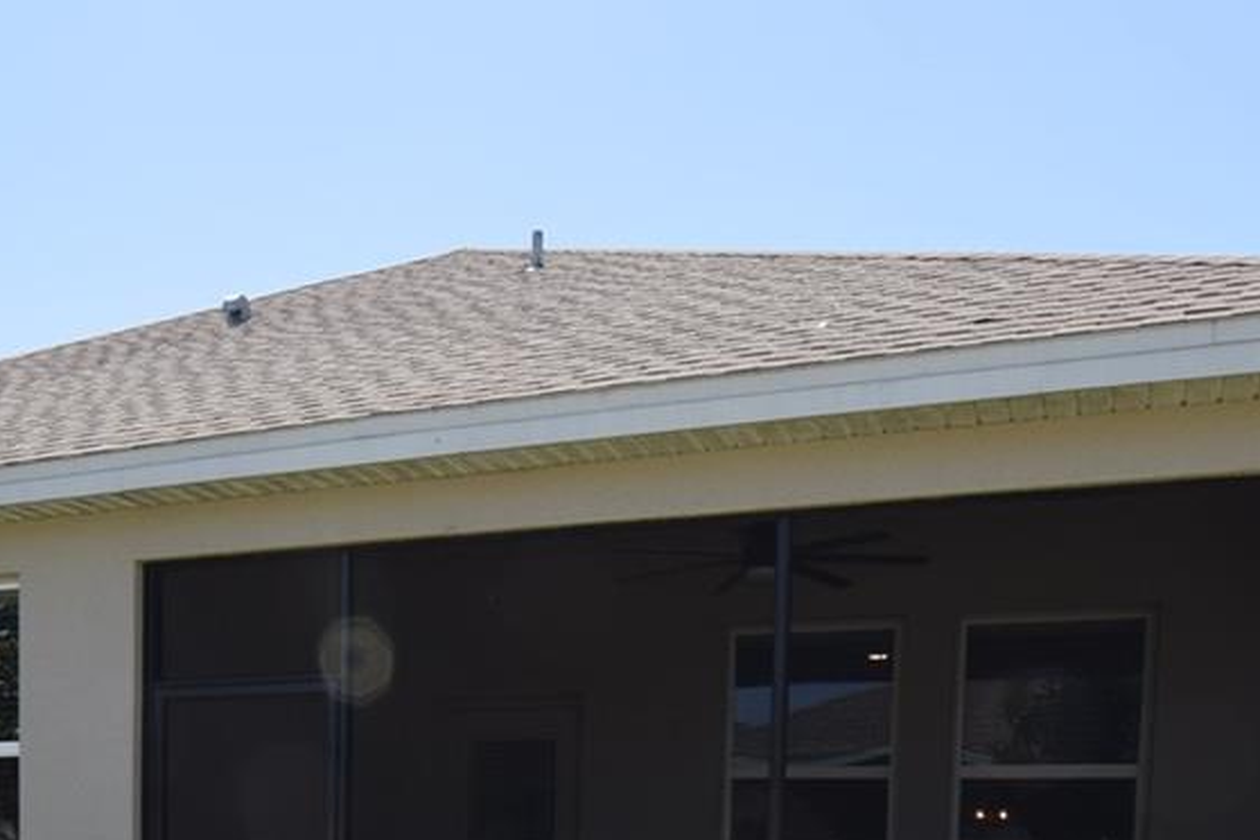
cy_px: 1041
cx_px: 377
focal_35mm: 43
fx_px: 1505
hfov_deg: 44.5
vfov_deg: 27.1
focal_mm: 10
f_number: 8
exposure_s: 1/200
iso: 100
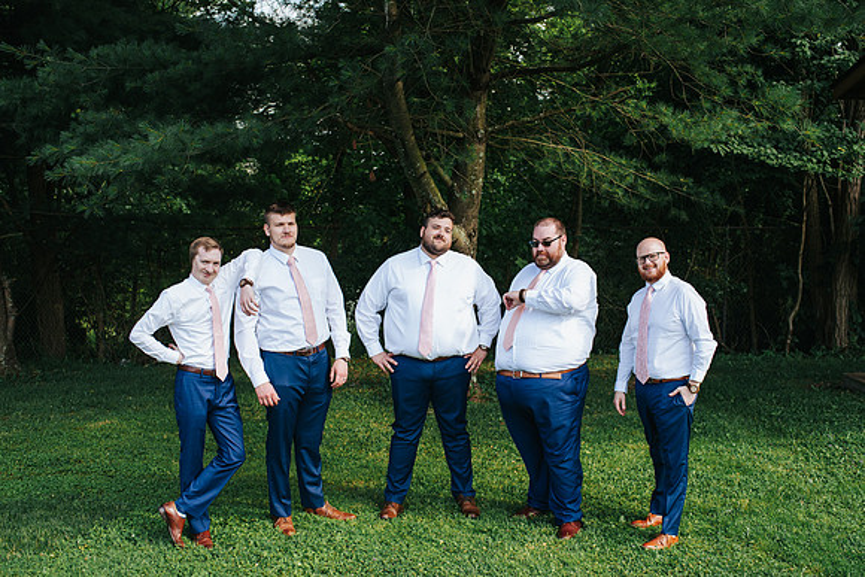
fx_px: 905
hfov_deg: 51.1
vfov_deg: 35.4
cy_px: 301
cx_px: 436
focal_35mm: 38
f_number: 3.2
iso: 320
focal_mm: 35
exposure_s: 1/1000
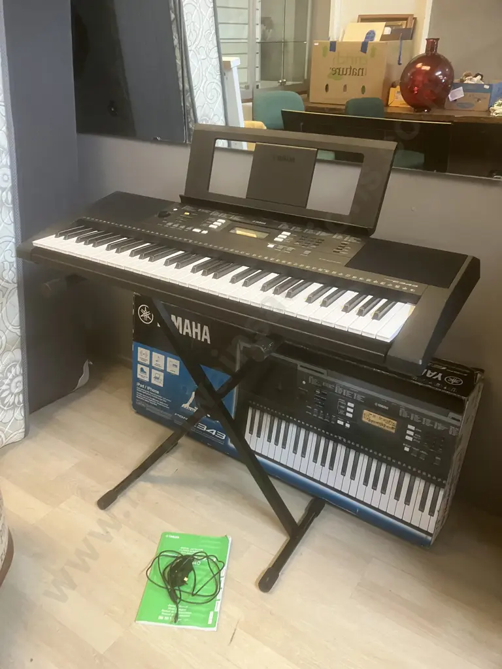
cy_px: 334
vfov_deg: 63.4
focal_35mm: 28
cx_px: 251
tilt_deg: -26.4
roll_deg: -0.1
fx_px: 541
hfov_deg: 49.7
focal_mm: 3.99
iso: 320
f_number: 1.8
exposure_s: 1/50
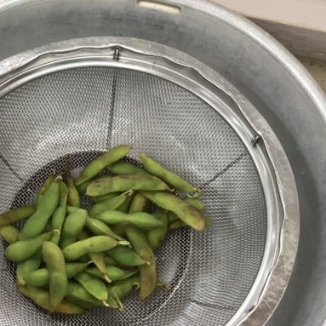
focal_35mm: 55
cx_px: 77
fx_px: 586
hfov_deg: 30.5
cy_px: 200
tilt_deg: -70.0
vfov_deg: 31.0
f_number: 2.4
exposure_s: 1/60
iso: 100
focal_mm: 3.3
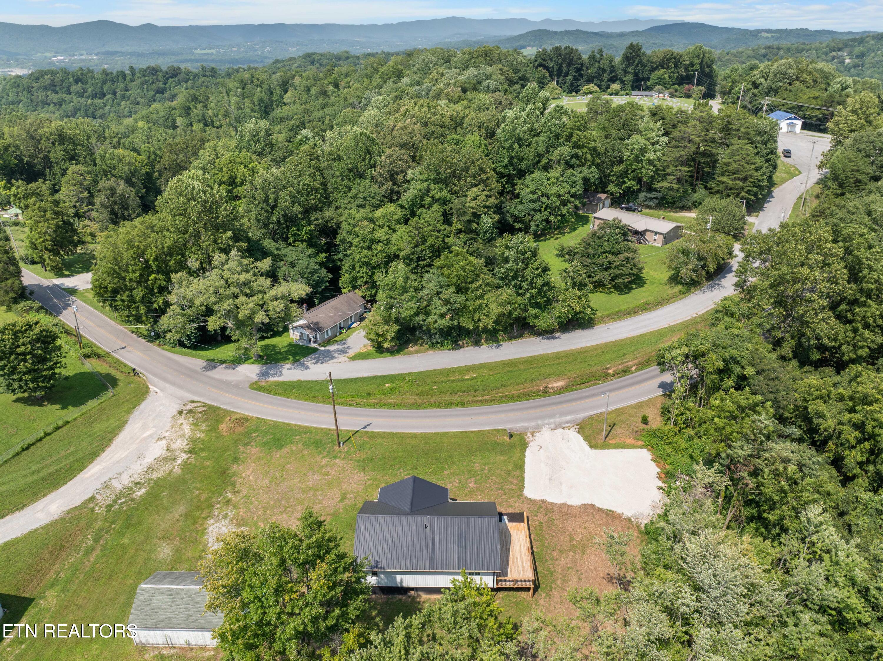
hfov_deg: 71.6
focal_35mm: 24
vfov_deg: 56.8
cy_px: 330
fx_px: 612
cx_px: 442
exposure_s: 1/30
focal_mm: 12.29
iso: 100
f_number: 2.8
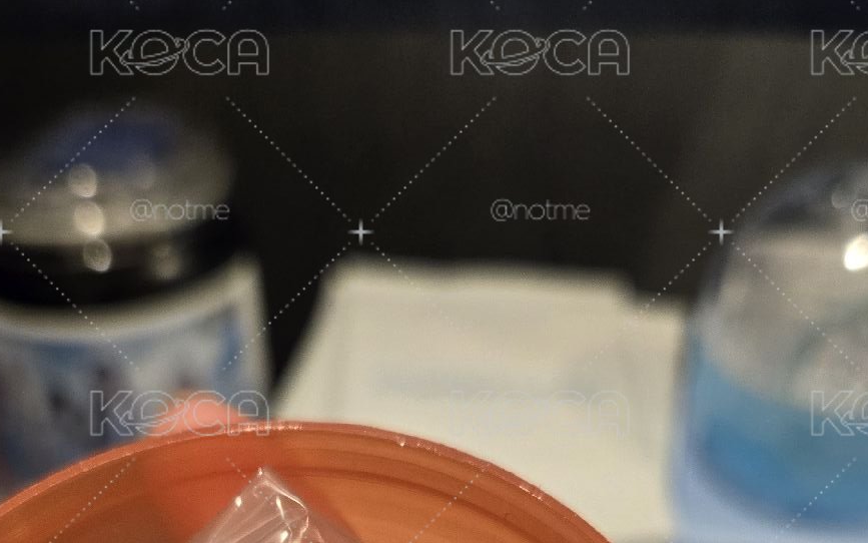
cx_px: 360
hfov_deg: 37.4
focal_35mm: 54
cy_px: 833
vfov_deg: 20.3
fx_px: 1277
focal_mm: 5.4
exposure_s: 1/120
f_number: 1.8
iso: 500
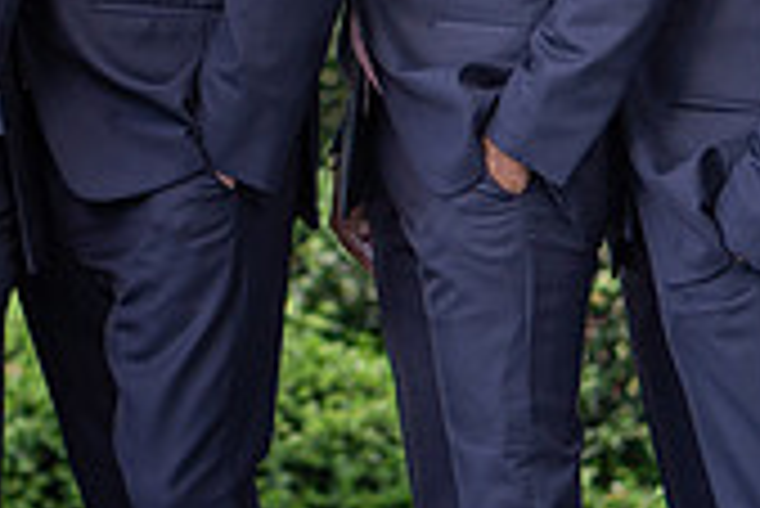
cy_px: -257
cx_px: -34
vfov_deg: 4.6
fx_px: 6254
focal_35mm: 296
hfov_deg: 6.9
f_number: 2.2
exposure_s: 1/1000
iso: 100
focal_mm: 85
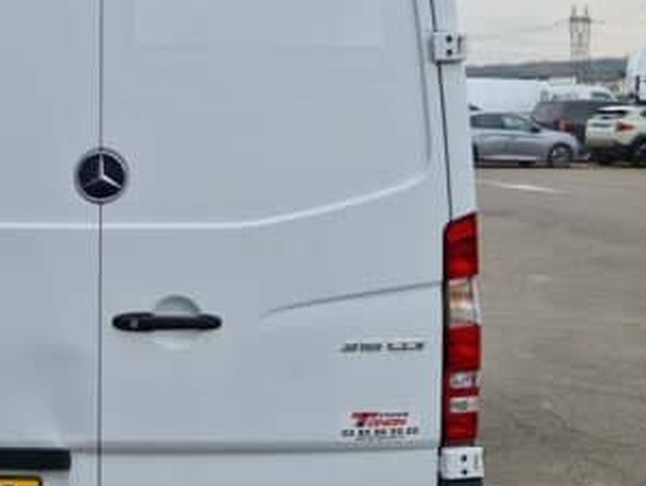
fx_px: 1102
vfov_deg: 24.7
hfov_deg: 31.6
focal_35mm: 59
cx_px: 104
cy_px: 153
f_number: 1.8
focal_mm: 5.4
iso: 50
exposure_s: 1/1642
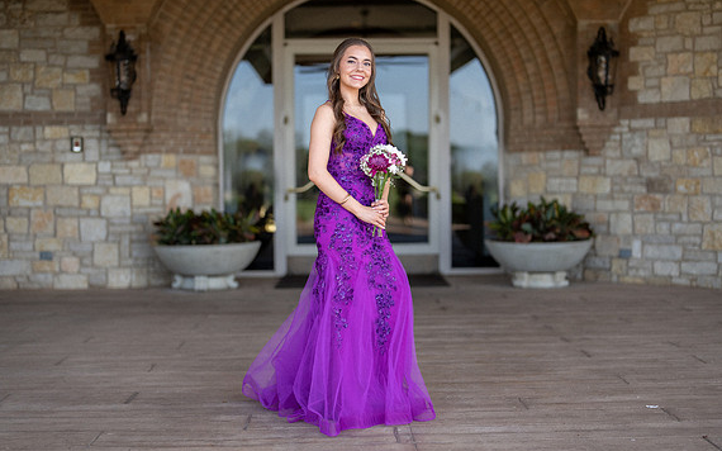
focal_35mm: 57
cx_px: 356
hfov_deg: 35.7
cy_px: 219
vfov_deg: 22.7
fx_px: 1121
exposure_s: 1/2000
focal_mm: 50
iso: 160
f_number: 1.2
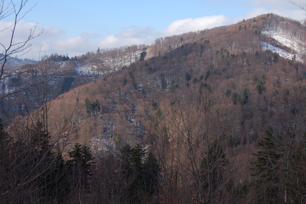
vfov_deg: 26.4
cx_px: 153
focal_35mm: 51
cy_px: 102
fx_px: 433
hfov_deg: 38.9
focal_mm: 34
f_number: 8
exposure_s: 1/200
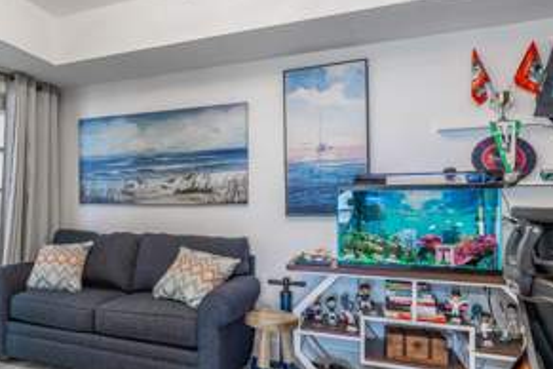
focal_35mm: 28
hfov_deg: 61.7
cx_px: 137
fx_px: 430
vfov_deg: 46.3
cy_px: 203
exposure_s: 1/4
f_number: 9
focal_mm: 17
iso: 100
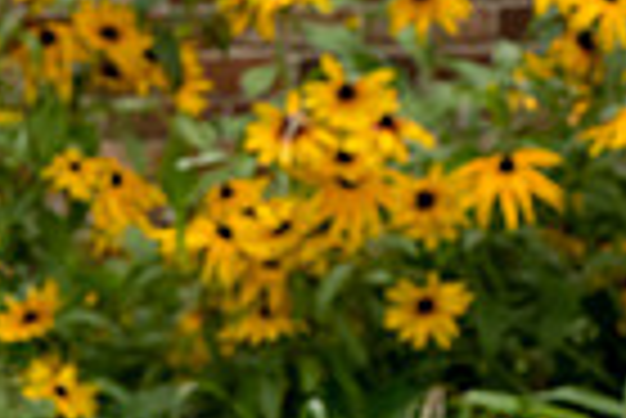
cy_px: 652
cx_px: -359
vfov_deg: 3.6
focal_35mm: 376
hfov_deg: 5.4
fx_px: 6545
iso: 500
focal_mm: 86
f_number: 9
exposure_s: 1/320
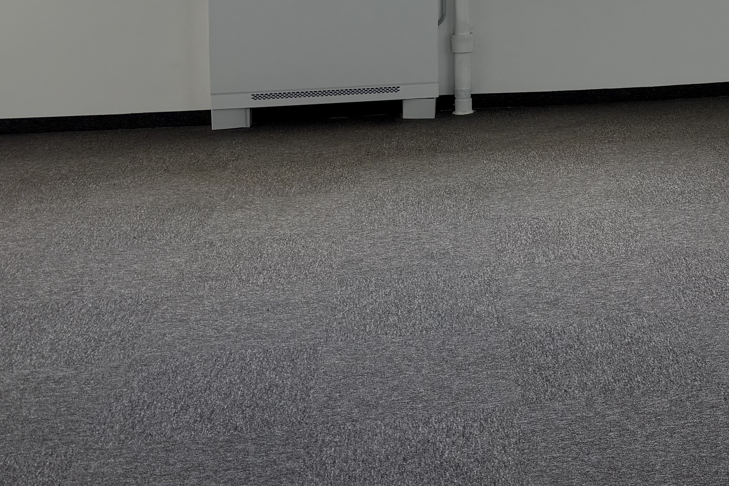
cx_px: 700
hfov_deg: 30.5
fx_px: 1255
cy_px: -97
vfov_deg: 20.5
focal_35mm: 62
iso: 80
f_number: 1.78
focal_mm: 6.76
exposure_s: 1/183
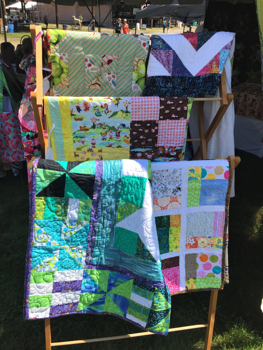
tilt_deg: -29.0
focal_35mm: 29
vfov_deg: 61.7
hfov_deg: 48.2
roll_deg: -0.8
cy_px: 175
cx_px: 132
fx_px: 294
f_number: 2.2
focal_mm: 4.15
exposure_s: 1/1364
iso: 32
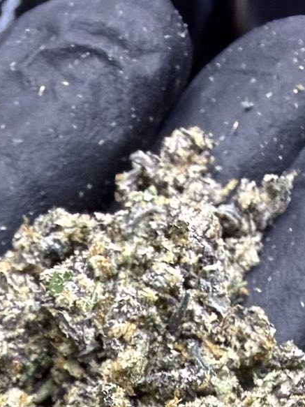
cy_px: 648
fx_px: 928
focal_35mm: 79
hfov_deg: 17.7
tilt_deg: -53.3
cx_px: -70
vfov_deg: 20.4
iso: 320
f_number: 2.2
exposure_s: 1/48
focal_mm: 2.22
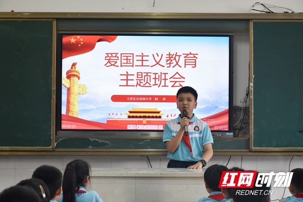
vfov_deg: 15.2
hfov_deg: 22.6
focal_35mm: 90
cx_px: 152
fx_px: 757
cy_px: 101
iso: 800
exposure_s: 1/50
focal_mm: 60
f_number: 6.3
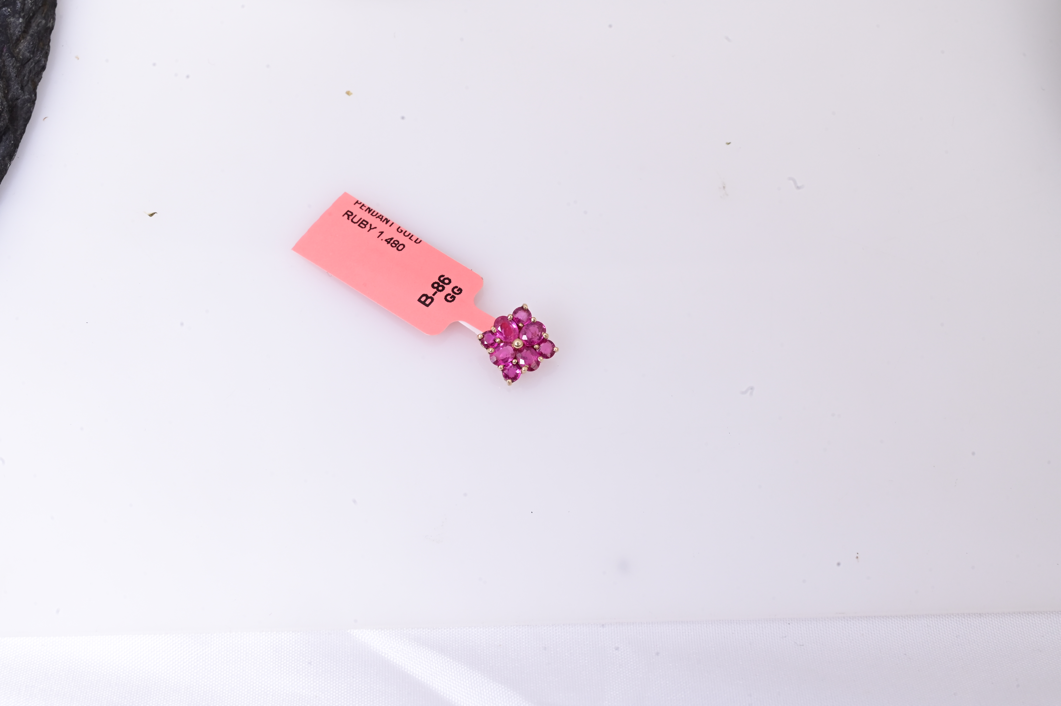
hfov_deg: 28.9
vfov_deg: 19.4
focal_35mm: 70
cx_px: 530
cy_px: 353
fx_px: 2062
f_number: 20
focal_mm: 70
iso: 1000
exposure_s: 1/125
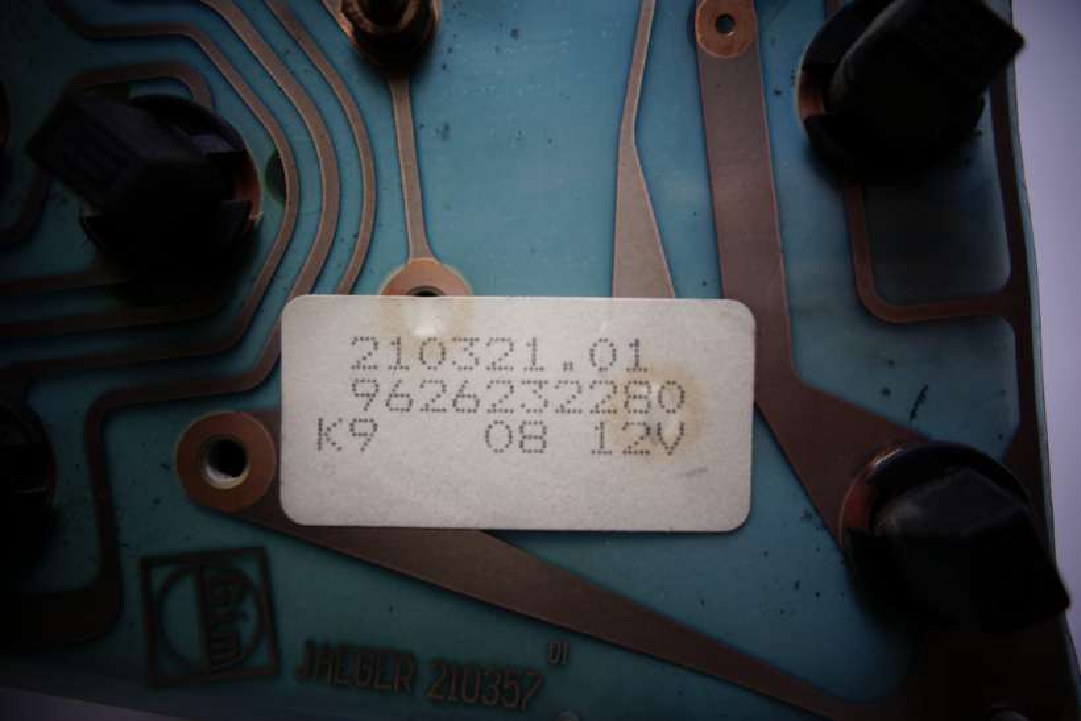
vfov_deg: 46.4
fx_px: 841
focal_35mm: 28
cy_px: 360
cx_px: 540
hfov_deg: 65.5
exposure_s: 1/100
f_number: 3.5
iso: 125
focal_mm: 10.4
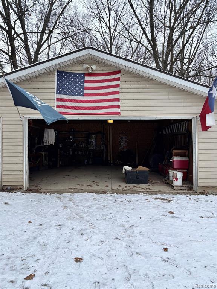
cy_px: 144
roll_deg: +0.3
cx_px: 108
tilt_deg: -0.2
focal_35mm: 26
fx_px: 217
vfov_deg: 67.3
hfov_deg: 53.1
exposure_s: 1/722
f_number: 1.6
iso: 50
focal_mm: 5.96
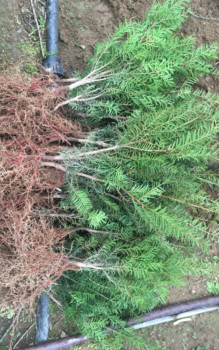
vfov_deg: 61.2
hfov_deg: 40.6
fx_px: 296
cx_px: 103
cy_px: 174
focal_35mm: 31
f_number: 2.2
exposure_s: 1/33
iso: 25
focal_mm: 4.15
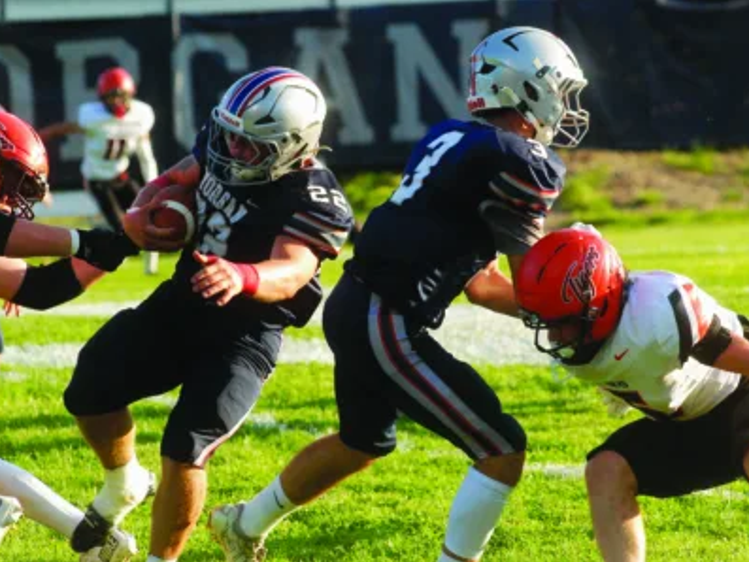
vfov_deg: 5.4
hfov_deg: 7.1
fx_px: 5995
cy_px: 281
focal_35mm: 277
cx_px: 366
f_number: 5.6
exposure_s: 1/1250
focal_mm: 170
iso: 1250
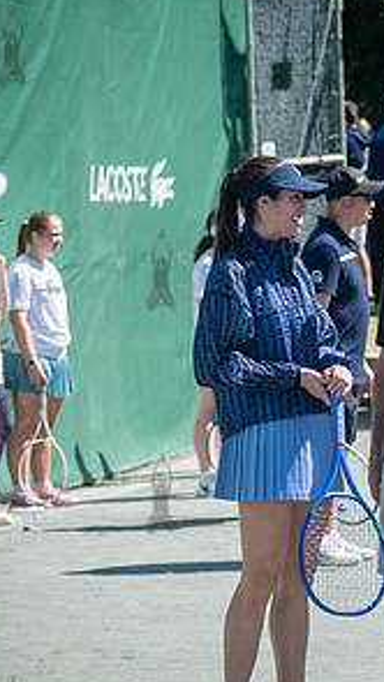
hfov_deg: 5.9
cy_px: 314
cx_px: 406
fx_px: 3692
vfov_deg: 10.6
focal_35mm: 204
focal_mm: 86
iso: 200
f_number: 4
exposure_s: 1/1250
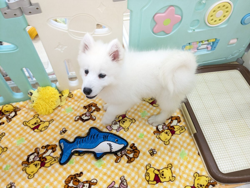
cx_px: 125
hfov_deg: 65.3
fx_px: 195
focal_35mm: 27
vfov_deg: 51.4
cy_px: 94
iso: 145
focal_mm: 4.38
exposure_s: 1/99.9
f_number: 1.73
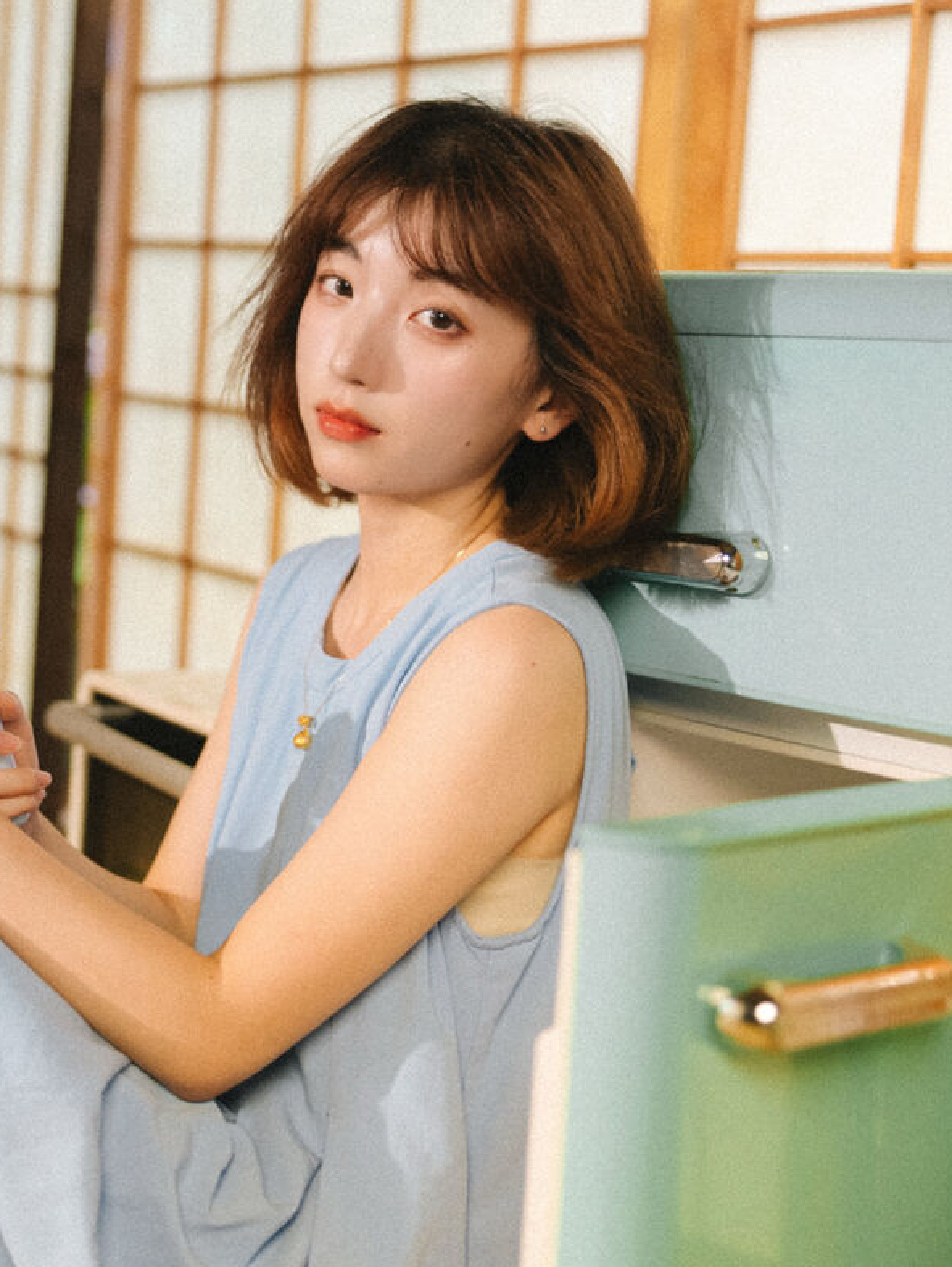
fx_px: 2308
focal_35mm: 63
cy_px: 626
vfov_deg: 30.7
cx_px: 71
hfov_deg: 22.7
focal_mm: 43
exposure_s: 1/800
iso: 400
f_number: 2.2
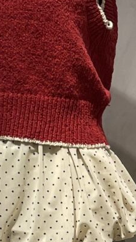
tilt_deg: -12.3
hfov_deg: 6.1
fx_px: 1166
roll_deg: -1.2
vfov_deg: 11.7
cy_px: 230
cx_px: 421
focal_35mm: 182
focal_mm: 4.2
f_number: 1.6
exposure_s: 1/120
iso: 40
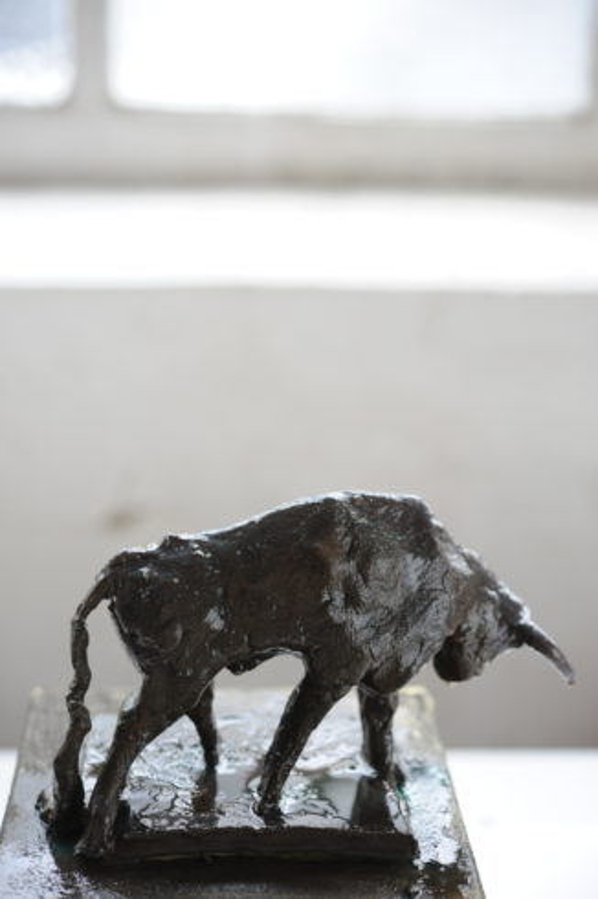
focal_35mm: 60
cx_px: 299
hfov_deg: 22.6
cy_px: 450
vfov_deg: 33.4
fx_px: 1497
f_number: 4
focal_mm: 60
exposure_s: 1/25
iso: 200
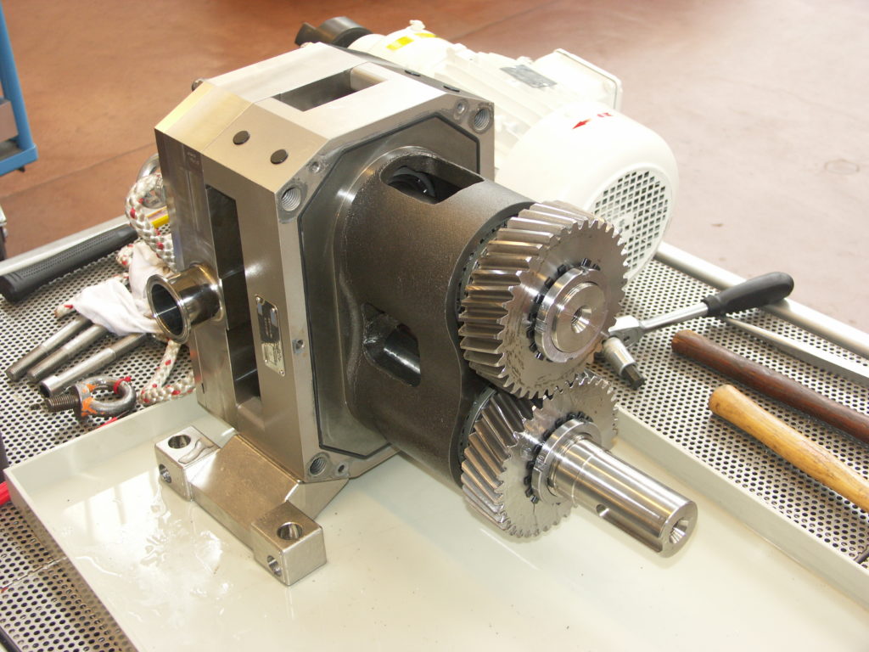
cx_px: 434
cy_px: 326
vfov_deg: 30.9
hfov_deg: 40.4
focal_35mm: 47
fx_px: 1180
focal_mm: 12.15
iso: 160
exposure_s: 1/50
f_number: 2.8
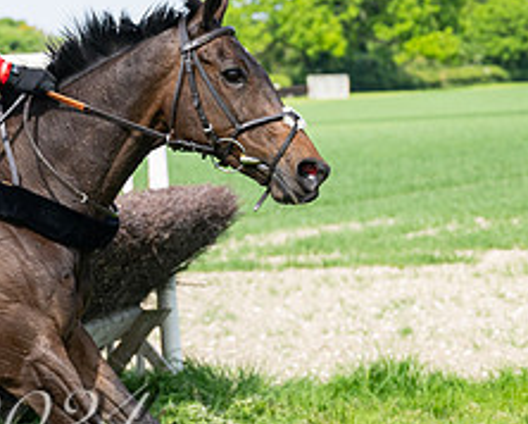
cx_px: -271
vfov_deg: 6.7
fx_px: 3597
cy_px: 336
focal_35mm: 230
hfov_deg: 8.2
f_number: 4
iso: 400
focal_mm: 70
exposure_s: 1/2500
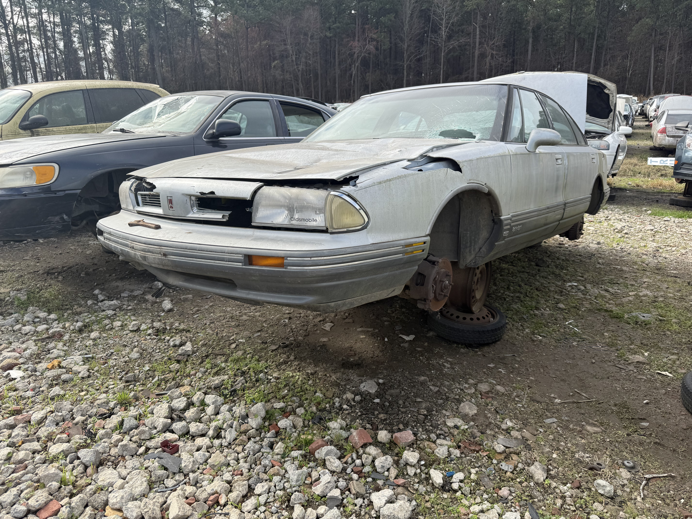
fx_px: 480
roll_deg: +1.4
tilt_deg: -18.2
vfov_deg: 56.8
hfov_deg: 71.6
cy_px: 260
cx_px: 346
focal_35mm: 24
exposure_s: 1/1553
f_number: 1.78
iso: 80
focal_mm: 6.76
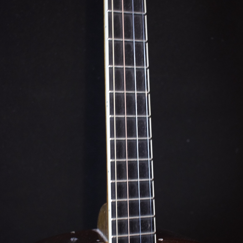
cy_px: 147
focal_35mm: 61
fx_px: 482
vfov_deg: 28.2
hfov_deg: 28.3
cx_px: 119
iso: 2500
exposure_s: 1/30
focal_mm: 31
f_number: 4.2
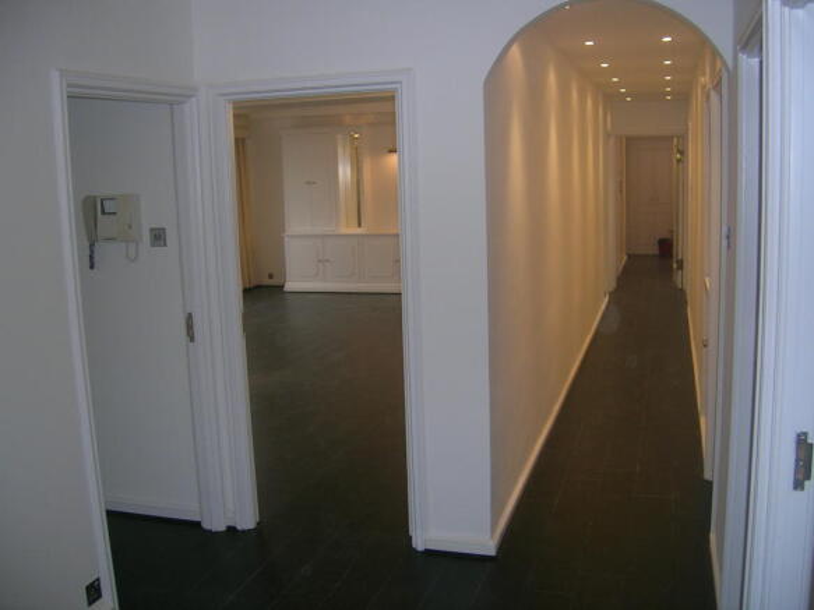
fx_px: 823
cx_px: 407
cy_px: 305
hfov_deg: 52.6
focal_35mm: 35
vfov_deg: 40.7
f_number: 2.8
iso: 54
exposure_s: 1/60.1
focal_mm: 5.4
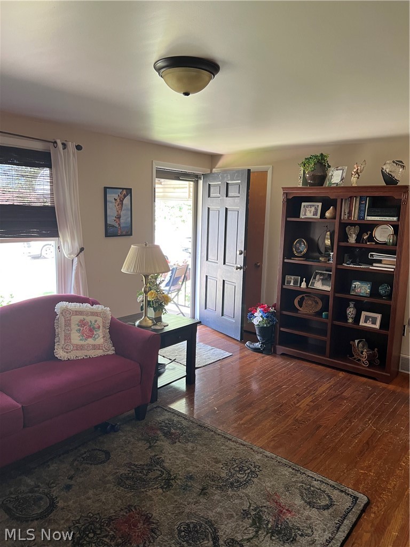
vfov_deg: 67.3
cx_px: 205
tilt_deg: -9.0
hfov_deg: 53.1
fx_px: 411
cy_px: 274
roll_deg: -1.2
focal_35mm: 26
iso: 125
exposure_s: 1/72
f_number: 1.5
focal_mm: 5.7
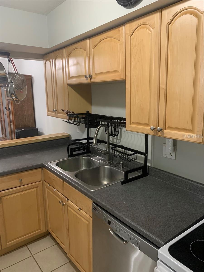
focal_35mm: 26
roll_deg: -0.1
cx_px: 102
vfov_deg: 67.3
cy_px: 136
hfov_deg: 53.1
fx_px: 204
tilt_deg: -9.1
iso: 320
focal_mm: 4.25
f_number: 1.8
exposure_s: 1/60
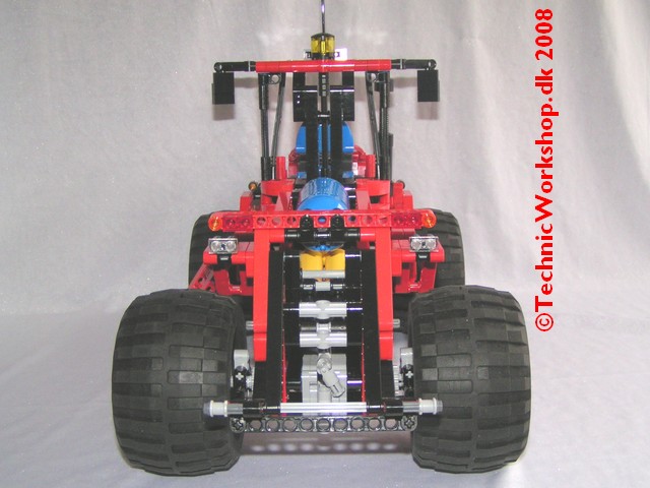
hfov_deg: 49.0
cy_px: 244
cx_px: 325
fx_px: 714
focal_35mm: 38
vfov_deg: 37.7
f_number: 2.8
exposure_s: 1/40
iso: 200
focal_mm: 5.8
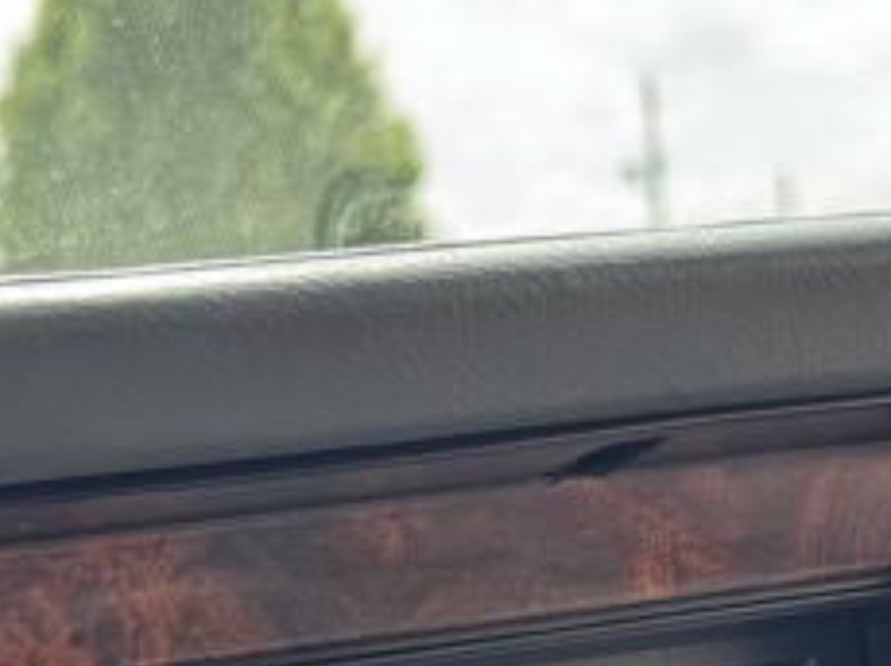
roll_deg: +6.3
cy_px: 1216
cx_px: 422
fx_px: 2751
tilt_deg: -14.6
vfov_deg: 12.5
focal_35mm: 107
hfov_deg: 18.4
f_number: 1.78
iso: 80
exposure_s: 1/258
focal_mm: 6.76
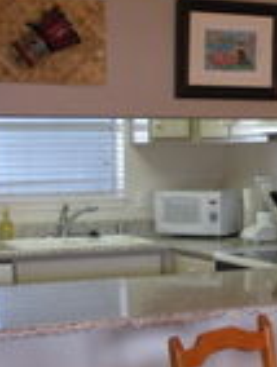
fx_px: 989
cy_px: 215
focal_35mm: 93
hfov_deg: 14.9
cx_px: 409
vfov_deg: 21.0
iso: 400
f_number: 3.5
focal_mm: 6.3
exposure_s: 1/36.1
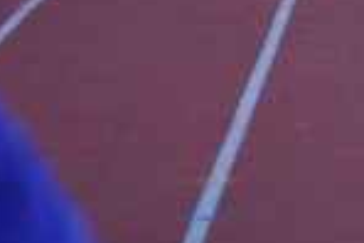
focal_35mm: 642
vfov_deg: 2.1
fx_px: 6498
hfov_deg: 3.1
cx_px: 1240
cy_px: -77
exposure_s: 1/400
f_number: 4.5
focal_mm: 62
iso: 1000
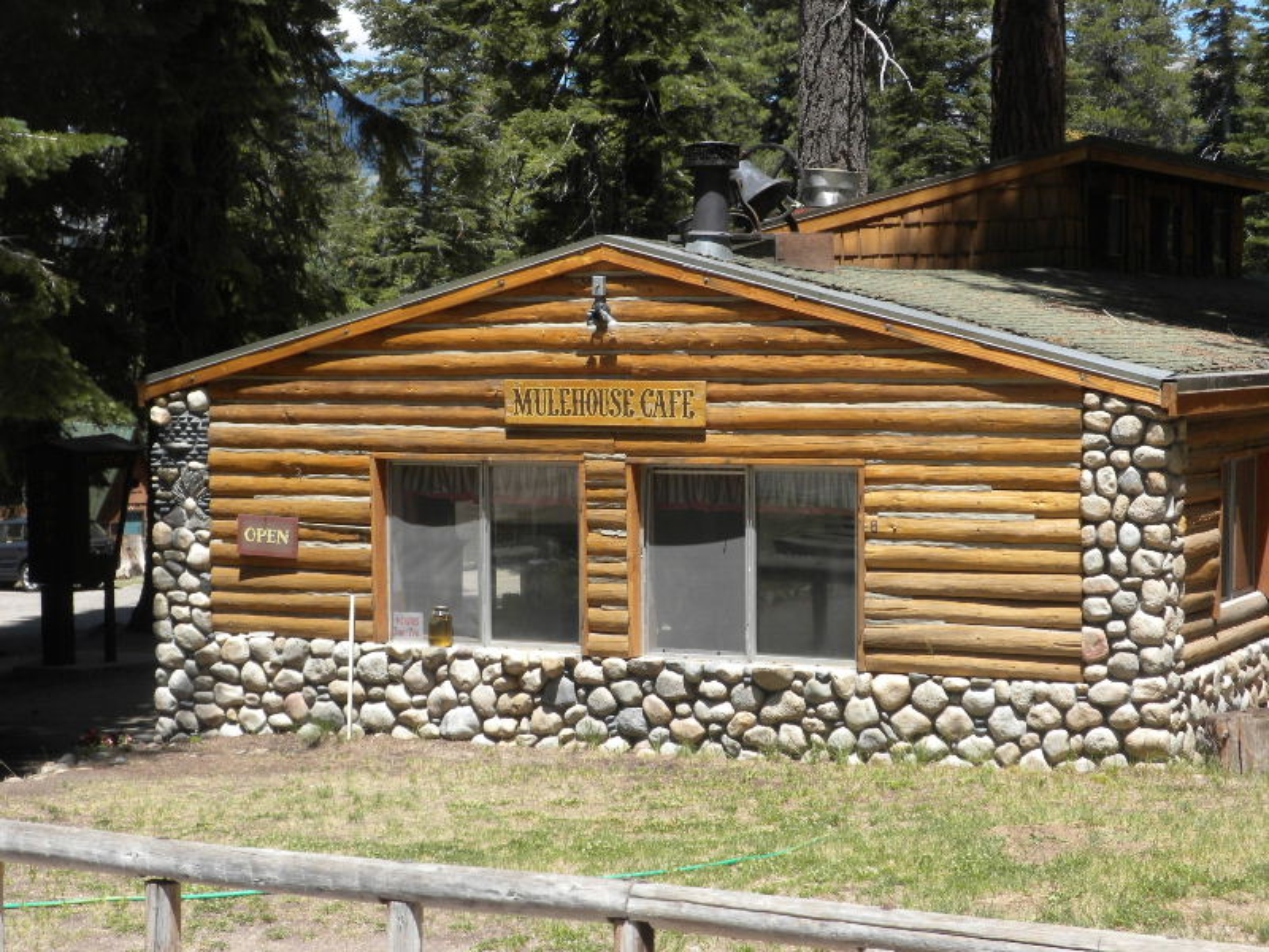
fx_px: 2639
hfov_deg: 27.0
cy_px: 476
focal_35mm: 72
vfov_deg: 20.4
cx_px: 634
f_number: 5
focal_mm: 12.7
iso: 64
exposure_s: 1/240
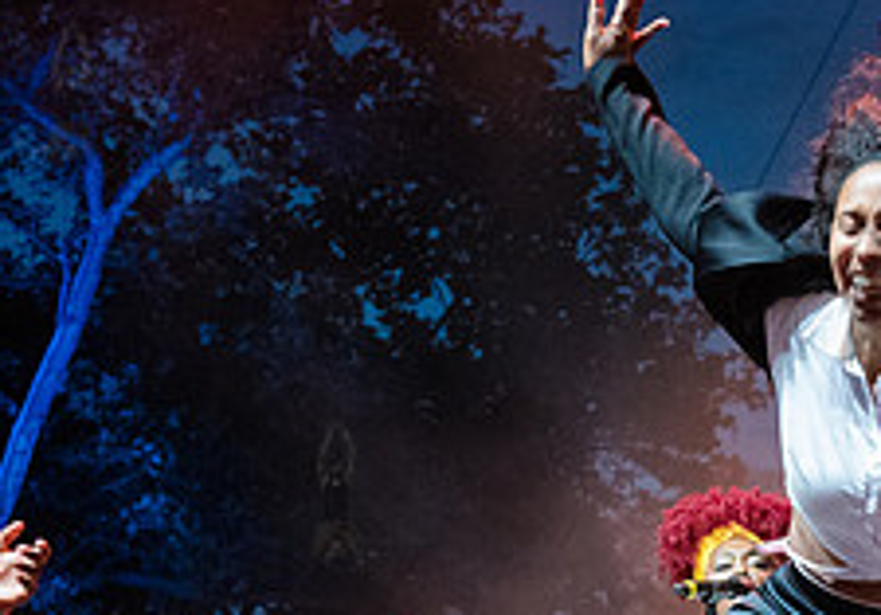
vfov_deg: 12.4
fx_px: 2781
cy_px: 686
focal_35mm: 112
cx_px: 809
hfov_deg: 17.7
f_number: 4
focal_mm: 42
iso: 6400
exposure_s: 1/500
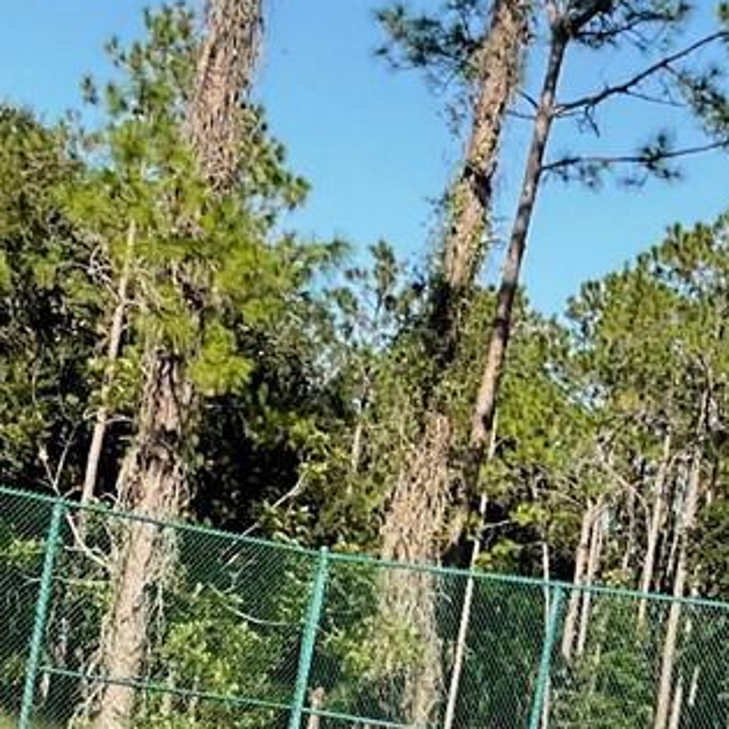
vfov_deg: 13.2
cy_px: 771
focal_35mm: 130
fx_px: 3097
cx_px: 815
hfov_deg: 13.2
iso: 16
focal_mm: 3
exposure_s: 1/997
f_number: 1.8
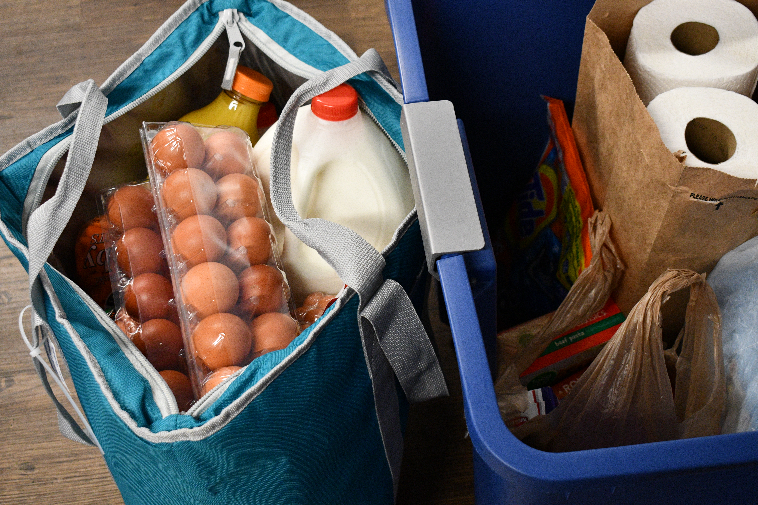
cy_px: 252
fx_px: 1137
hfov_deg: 36.9
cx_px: 379
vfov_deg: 25.1
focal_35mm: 54
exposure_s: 1/125
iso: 3200
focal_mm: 36
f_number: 5.6
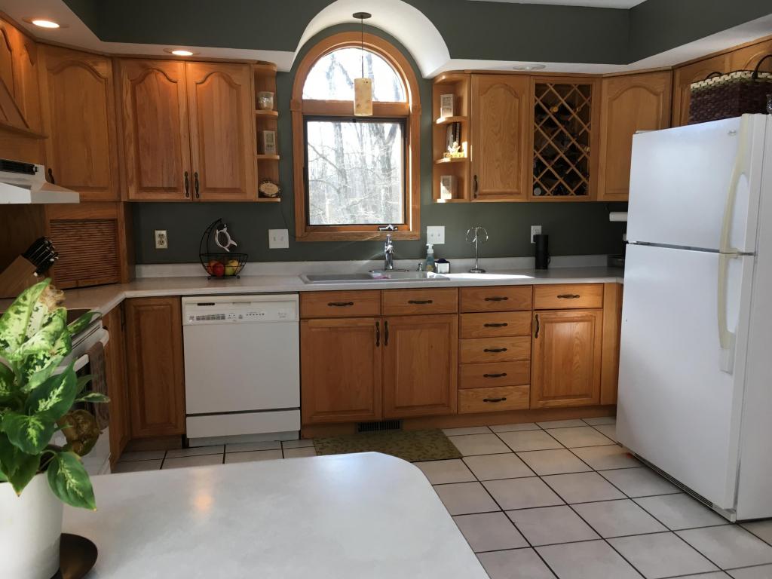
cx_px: 386
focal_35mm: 29
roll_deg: +0.5
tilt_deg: -7.2
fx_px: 647
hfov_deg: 61.7
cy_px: 290
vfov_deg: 48.2
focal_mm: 4.15
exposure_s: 1/40
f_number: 2.2
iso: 25
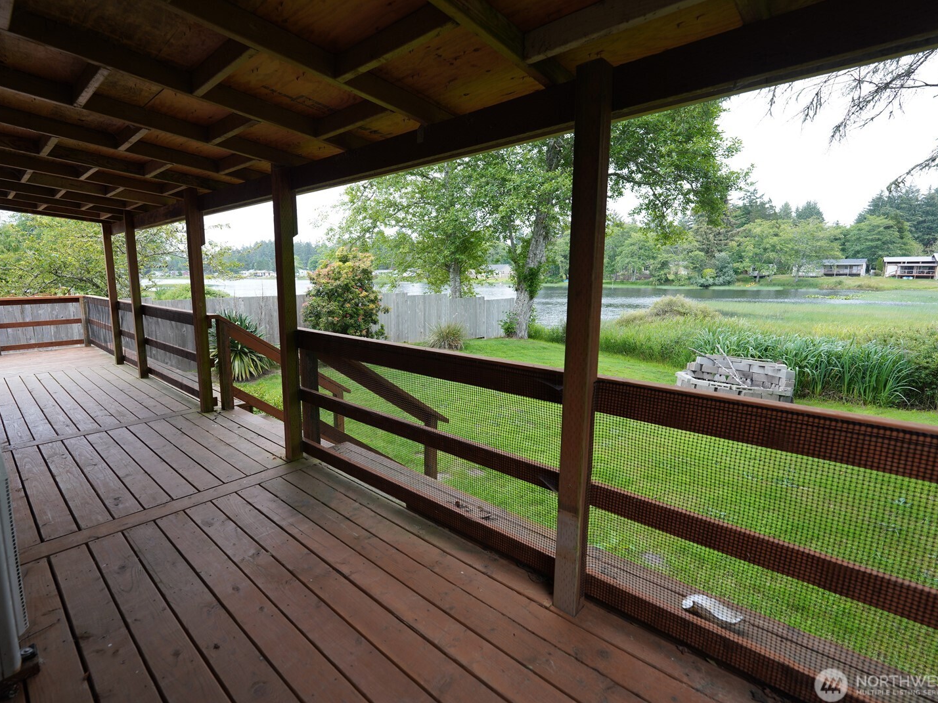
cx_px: 417
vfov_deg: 78.1
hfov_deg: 94.1
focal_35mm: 16
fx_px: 434
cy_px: 339
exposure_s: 1/160
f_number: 4
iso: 250
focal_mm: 14
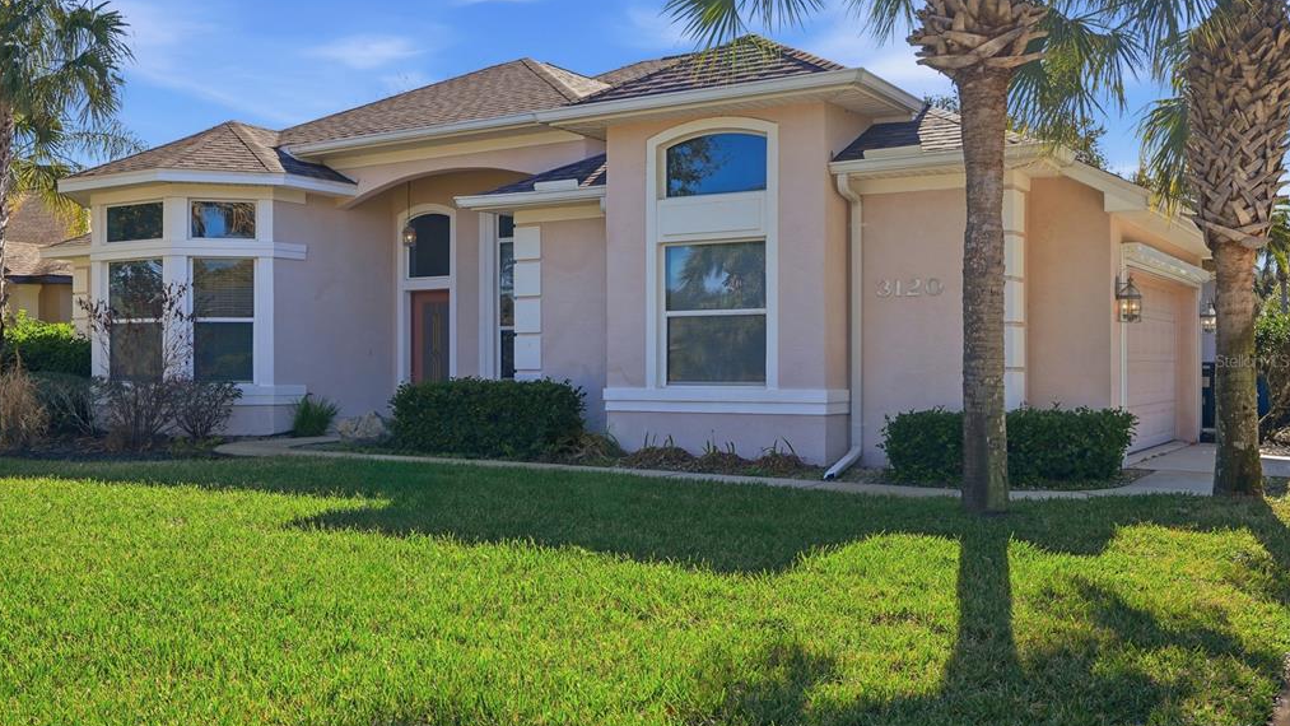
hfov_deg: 55.3
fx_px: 1232
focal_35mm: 36
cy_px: 360
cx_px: 641
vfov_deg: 32.8
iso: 100
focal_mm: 23
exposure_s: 1/8000
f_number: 4
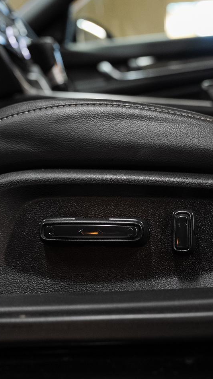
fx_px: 573
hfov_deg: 20.8
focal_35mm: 57
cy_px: 231
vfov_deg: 36.5
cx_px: 172
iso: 1000
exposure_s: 1/40
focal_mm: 29.1
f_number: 3.5
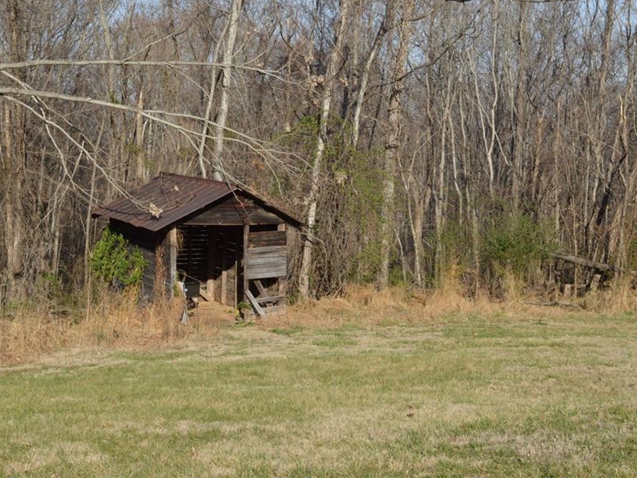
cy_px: 237
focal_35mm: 58
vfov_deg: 25.4
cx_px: 310
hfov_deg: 33.5
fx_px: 1059
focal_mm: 35
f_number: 13
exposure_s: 1/640
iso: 400
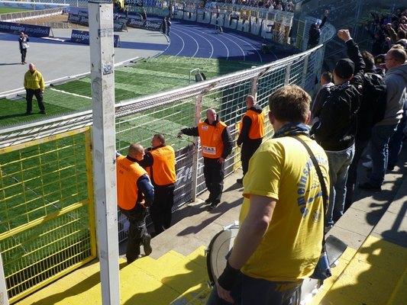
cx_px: 204
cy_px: 152
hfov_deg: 55.3
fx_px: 388
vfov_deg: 43.0
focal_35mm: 33
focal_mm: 5.5
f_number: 2.8
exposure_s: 1/800
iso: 80
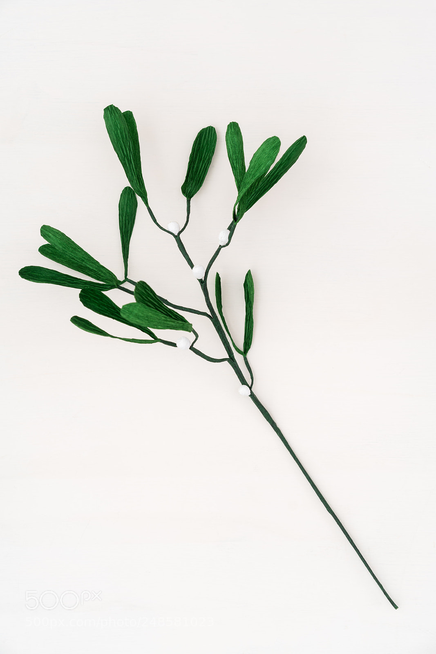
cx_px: 218
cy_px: 327
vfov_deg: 36.2
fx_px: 999
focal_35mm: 55
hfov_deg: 24.6
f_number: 8
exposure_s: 1/125
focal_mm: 55
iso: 100
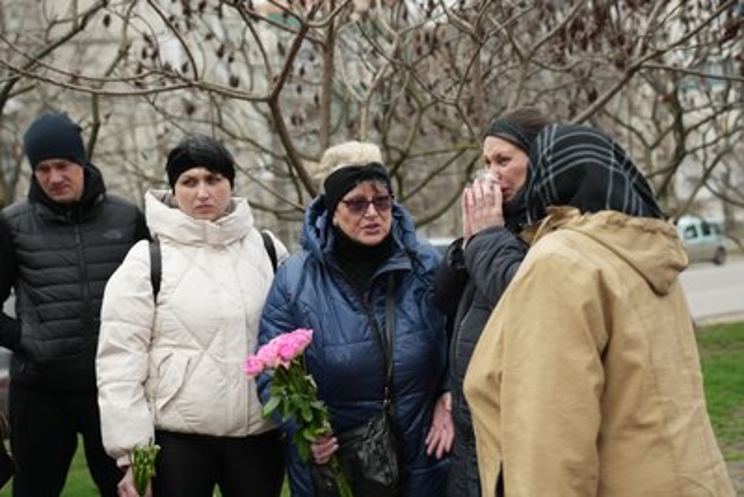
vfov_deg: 29.3
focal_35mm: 46
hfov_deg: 42.7
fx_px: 951
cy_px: 248
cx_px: 372
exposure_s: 1/80
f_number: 2.8
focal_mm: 46
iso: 320
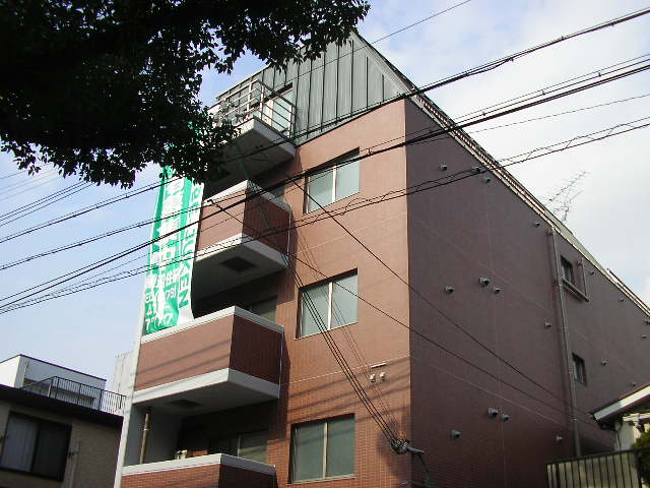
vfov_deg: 37.7
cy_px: 244
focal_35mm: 38
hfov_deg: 49.0
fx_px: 714
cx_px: 325
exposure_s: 1/550
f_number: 4.1
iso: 71
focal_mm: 5.8
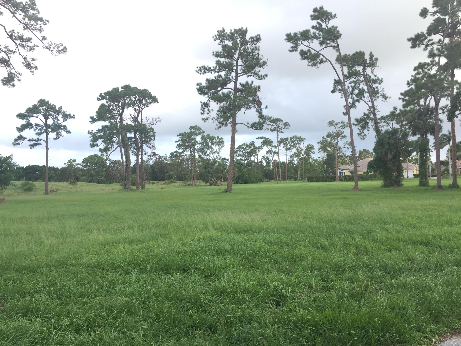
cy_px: 173
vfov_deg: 48.2
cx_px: 230
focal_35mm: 29
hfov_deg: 61.7
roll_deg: +0.6
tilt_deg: +1.2
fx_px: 386
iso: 32
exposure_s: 1/403
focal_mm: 4.15
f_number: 2.2
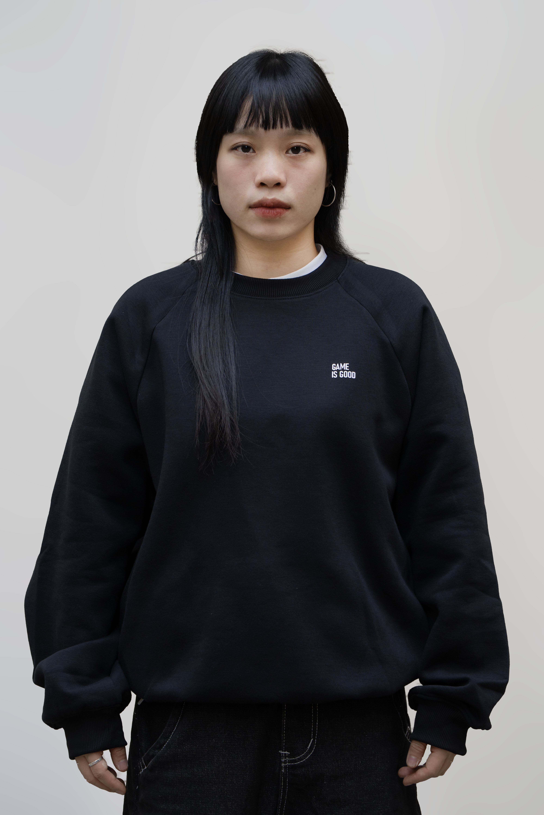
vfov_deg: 23.9
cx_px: 272
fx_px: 1927
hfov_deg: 16.1
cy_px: 408
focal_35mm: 85
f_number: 5
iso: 400
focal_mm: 85
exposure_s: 1/200
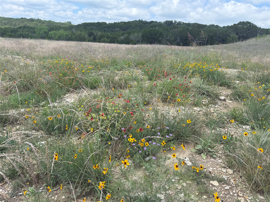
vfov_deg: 56.8
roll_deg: -6.3
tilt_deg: -16.4
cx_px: 135
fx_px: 187
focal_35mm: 24
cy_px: 101
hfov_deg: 71.6
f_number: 1.78
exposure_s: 1/2445
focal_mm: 6.76
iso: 80
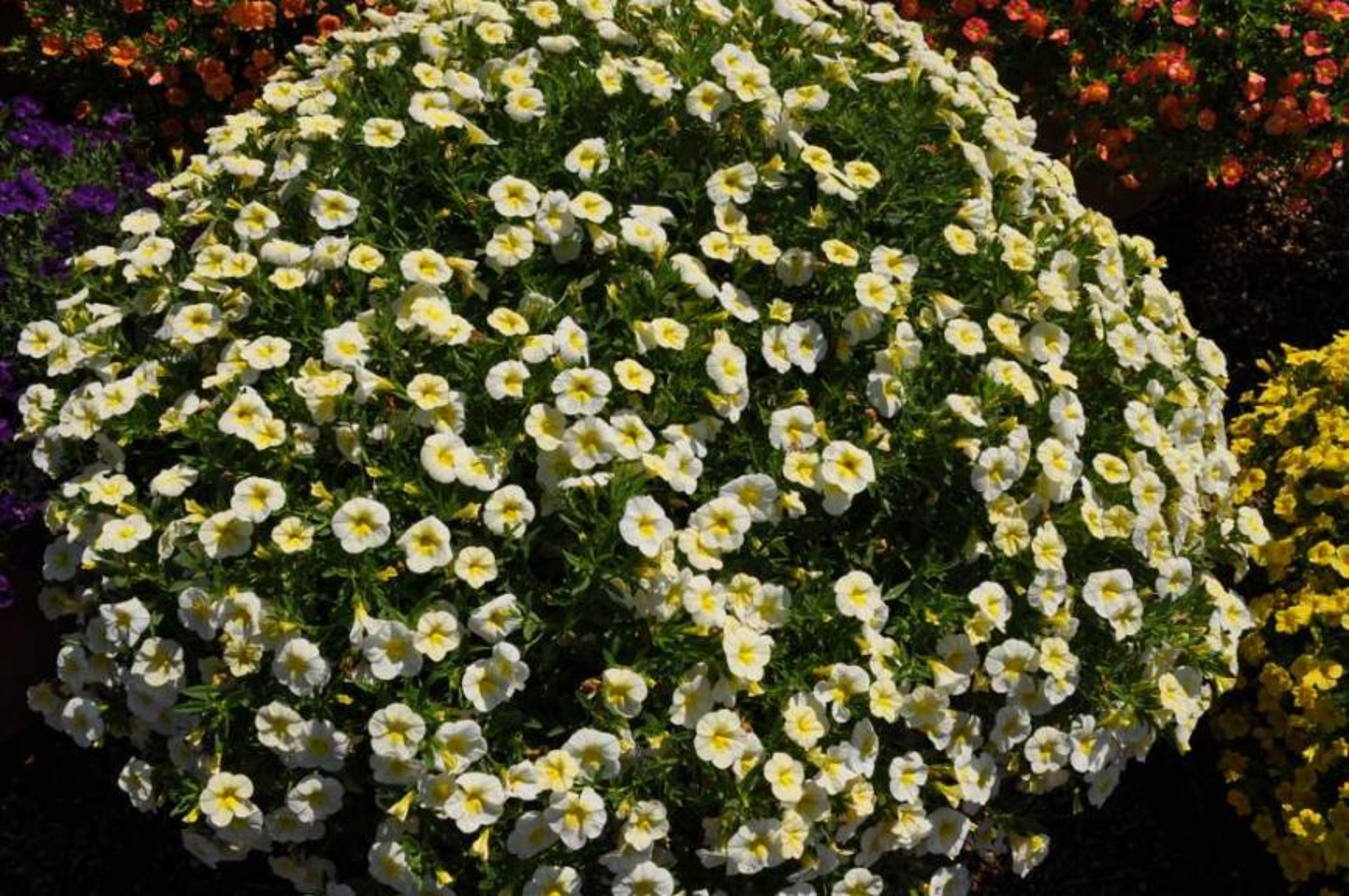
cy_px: 448
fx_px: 1347
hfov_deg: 53.2
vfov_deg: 36.8
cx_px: 674
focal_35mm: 36
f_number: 13
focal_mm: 24
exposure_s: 1/640
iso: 200
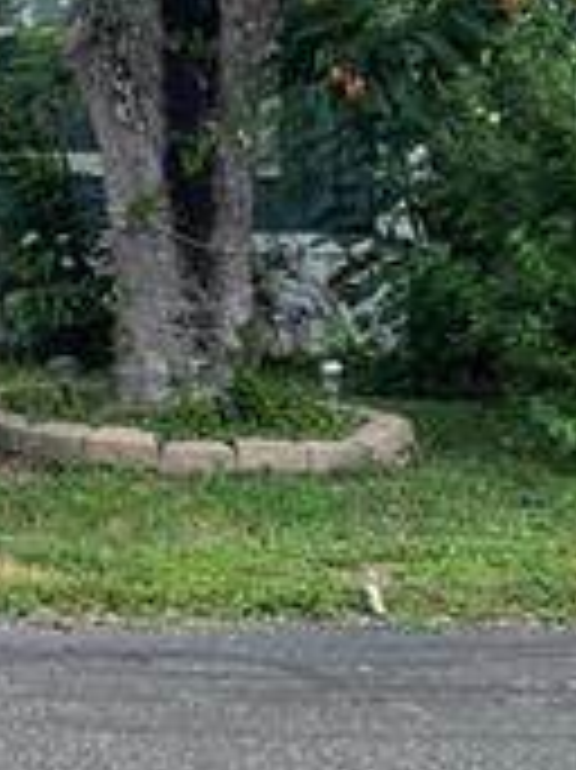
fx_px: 2599
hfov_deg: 11.9
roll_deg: +0.0
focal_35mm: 117
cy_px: 131
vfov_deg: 16.7
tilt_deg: +1.5
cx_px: -346
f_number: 1.6
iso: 50
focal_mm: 5.1
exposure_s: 1/1199
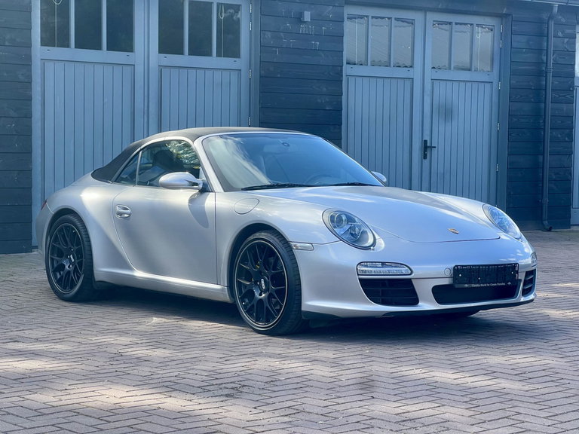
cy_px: 217
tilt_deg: -2.6
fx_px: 1288
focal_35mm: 77
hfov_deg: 25.3
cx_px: 290
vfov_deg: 19.1
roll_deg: +0.7
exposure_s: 1/181
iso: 32
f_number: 2.8
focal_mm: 9
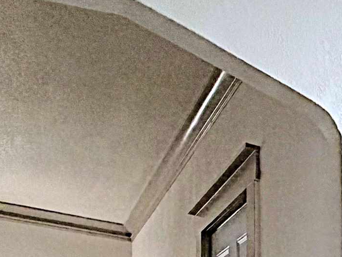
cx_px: 565
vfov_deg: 19.6
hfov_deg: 22.9
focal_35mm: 61
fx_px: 603
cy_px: 425
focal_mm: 2.22
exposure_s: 1/120
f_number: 2.2
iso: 250
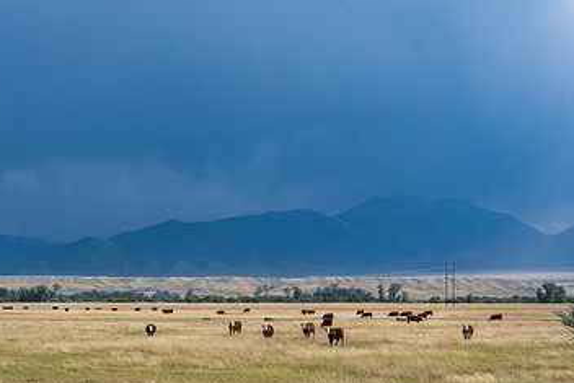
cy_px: 316
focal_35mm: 72
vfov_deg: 18.7
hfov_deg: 28.0
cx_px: 237
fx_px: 1148
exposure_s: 1/400
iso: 280
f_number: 11
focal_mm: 20
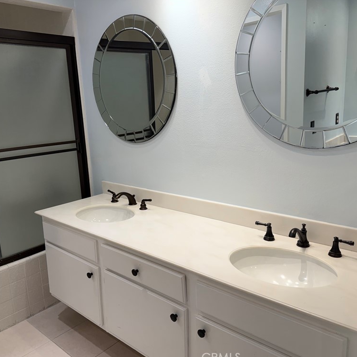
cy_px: 181
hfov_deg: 55.4
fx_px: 338
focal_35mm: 29
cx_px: 154
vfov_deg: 55.6
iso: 80
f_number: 1.78
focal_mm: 6.76
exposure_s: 1/120
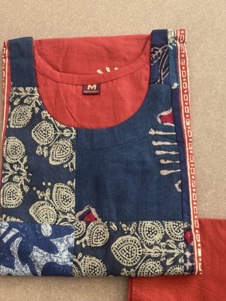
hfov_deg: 41.8
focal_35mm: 34
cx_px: 123
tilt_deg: -80.7
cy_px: 188
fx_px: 296
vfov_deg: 53.4
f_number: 1.6
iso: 40
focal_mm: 5.96
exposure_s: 1/121
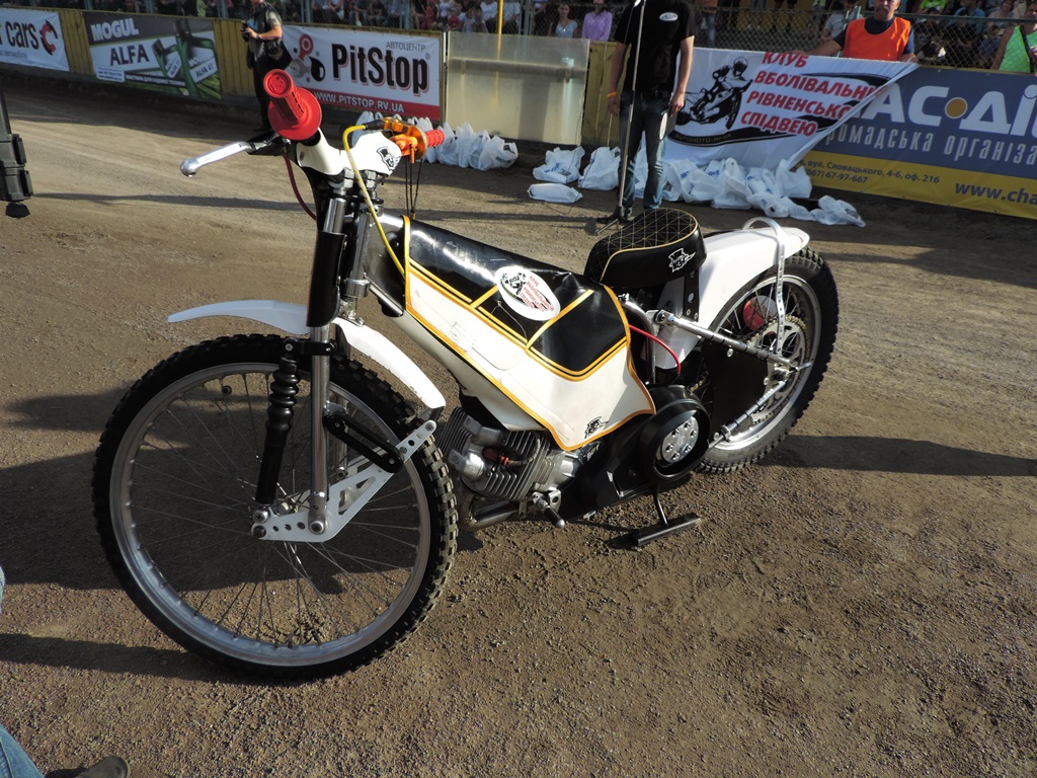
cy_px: 389
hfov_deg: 71.6
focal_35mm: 24
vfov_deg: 56.8
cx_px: 518
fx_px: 719
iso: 80
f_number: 3
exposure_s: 1/1000
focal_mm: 4.3
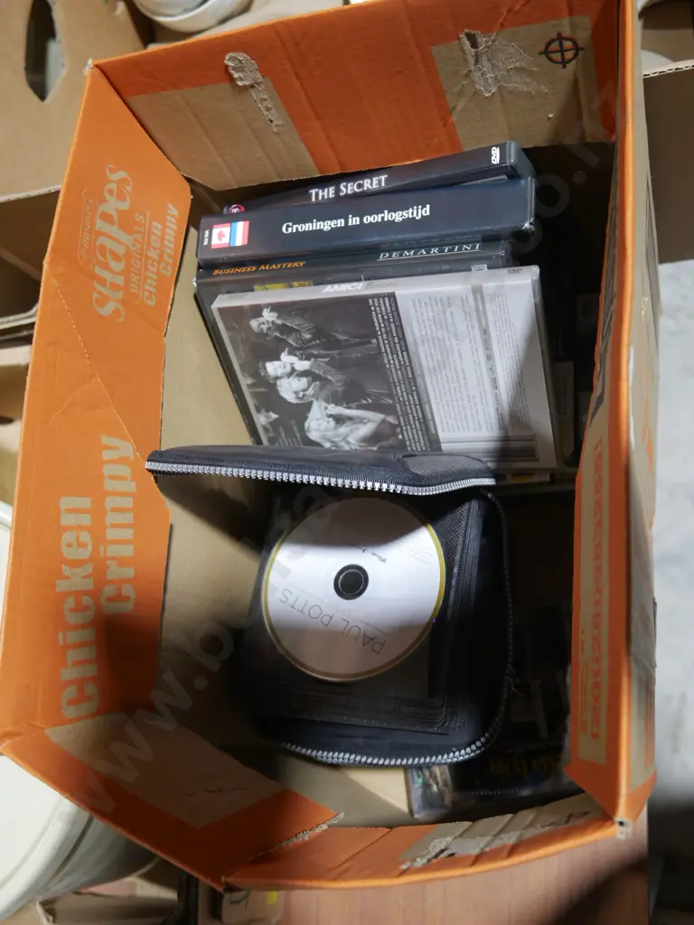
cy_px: 462
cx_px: 347
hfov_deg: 41.8
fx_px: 909
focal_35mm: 34
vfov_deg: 54.0
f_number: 4
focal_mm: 17
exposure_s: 1/60
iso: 400
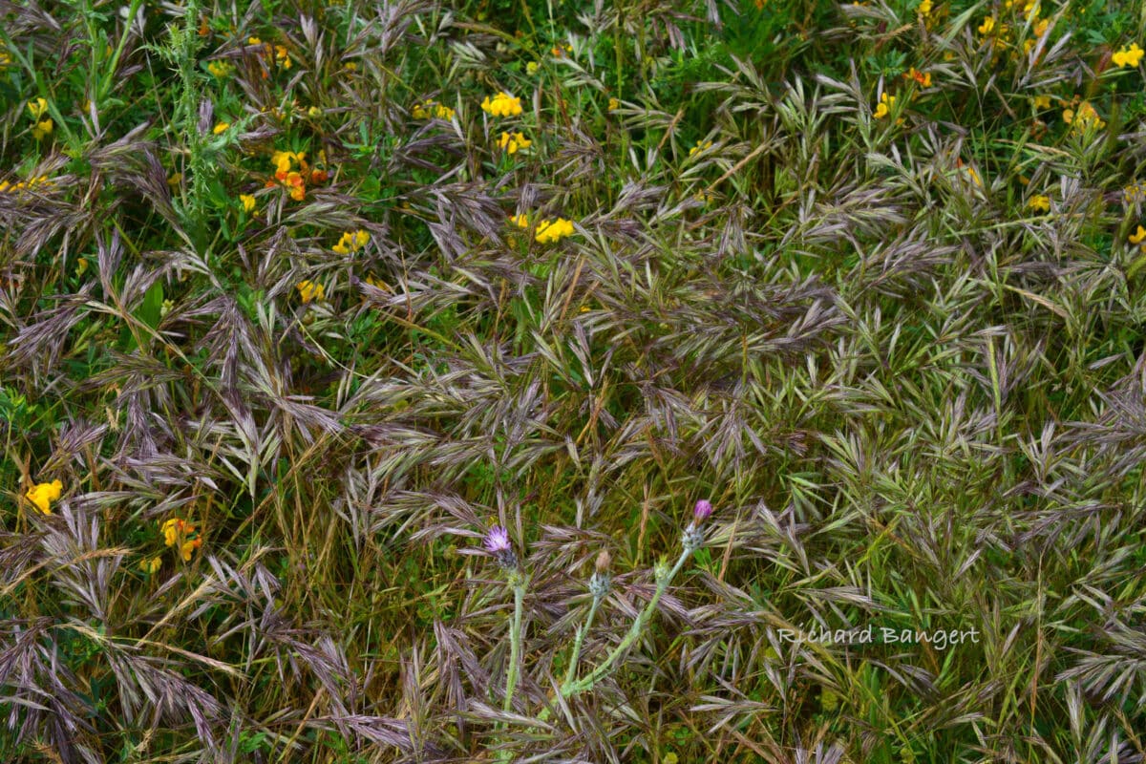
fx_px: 1910
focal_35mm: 60
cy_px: 382
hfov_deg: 33.4
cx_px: 573
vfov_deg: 22.6
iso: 200
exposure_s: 1/320
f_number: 10
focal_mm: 40
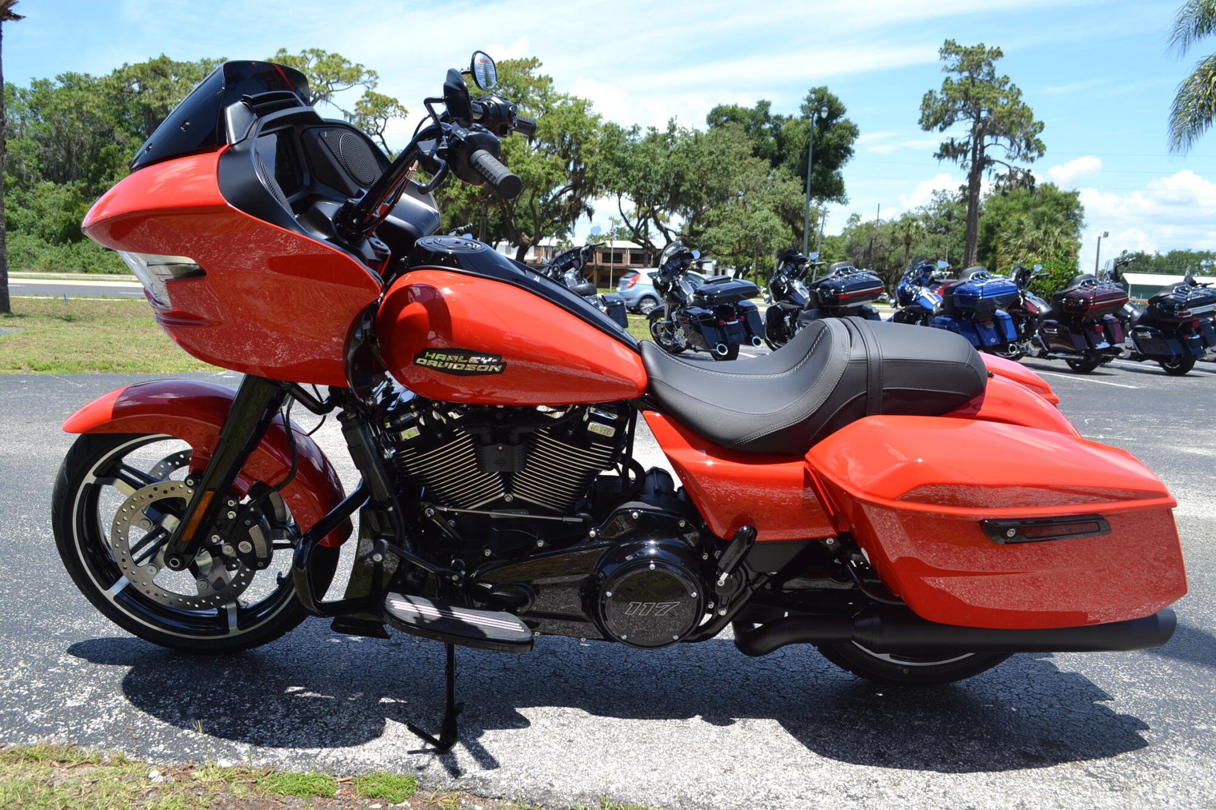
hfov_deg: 61.9
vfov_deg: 43.6
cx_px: 608
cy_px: 405
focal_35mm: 30
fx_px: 1013
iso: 100
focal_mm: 20
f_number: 7.1
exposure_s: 1/200
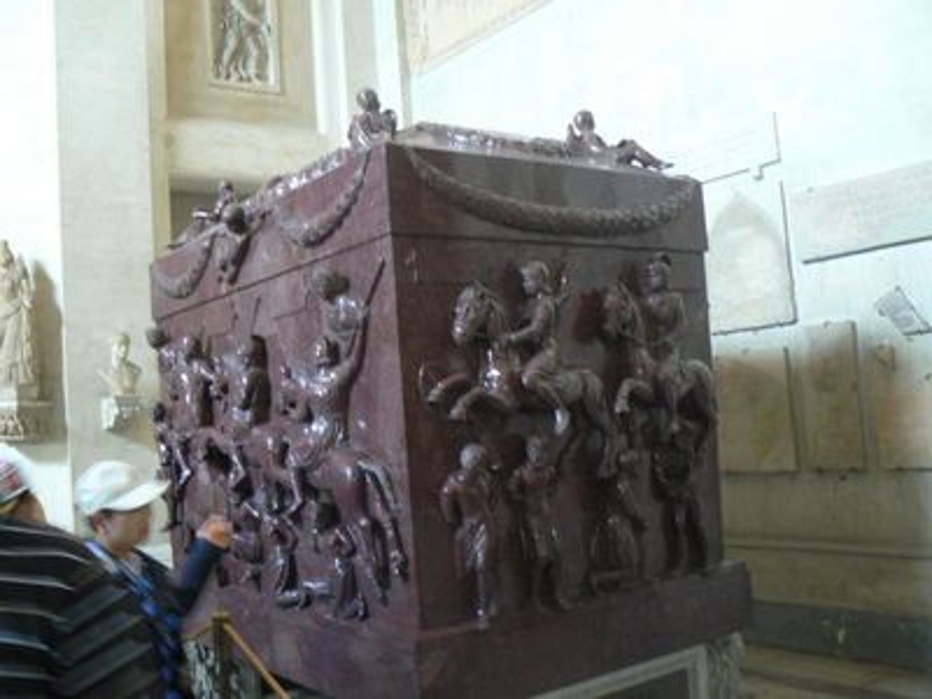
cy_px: 350
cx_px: 466
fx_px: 969
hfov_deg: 51.4
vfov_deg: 39.7
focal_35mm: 36
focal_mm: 6
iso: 200
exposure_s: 1/6
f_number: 2.8
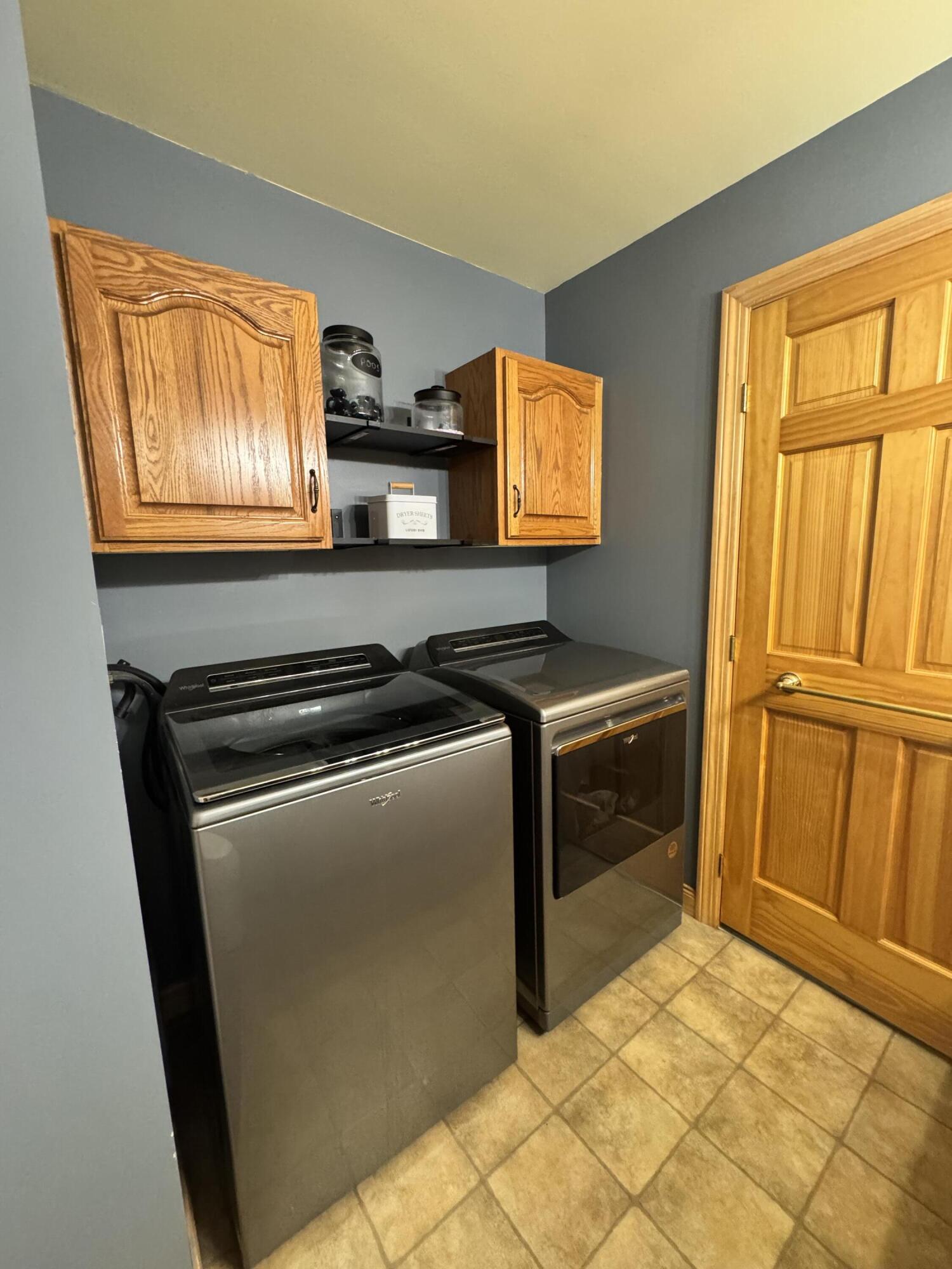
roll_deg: +1.4
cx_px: 476
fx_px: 513
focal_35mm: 14
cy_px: 634
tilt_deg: -8.2
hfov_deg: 85.7
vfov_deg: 102.1
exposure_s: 1/60
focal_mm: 2.22
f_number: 2.2
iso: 640
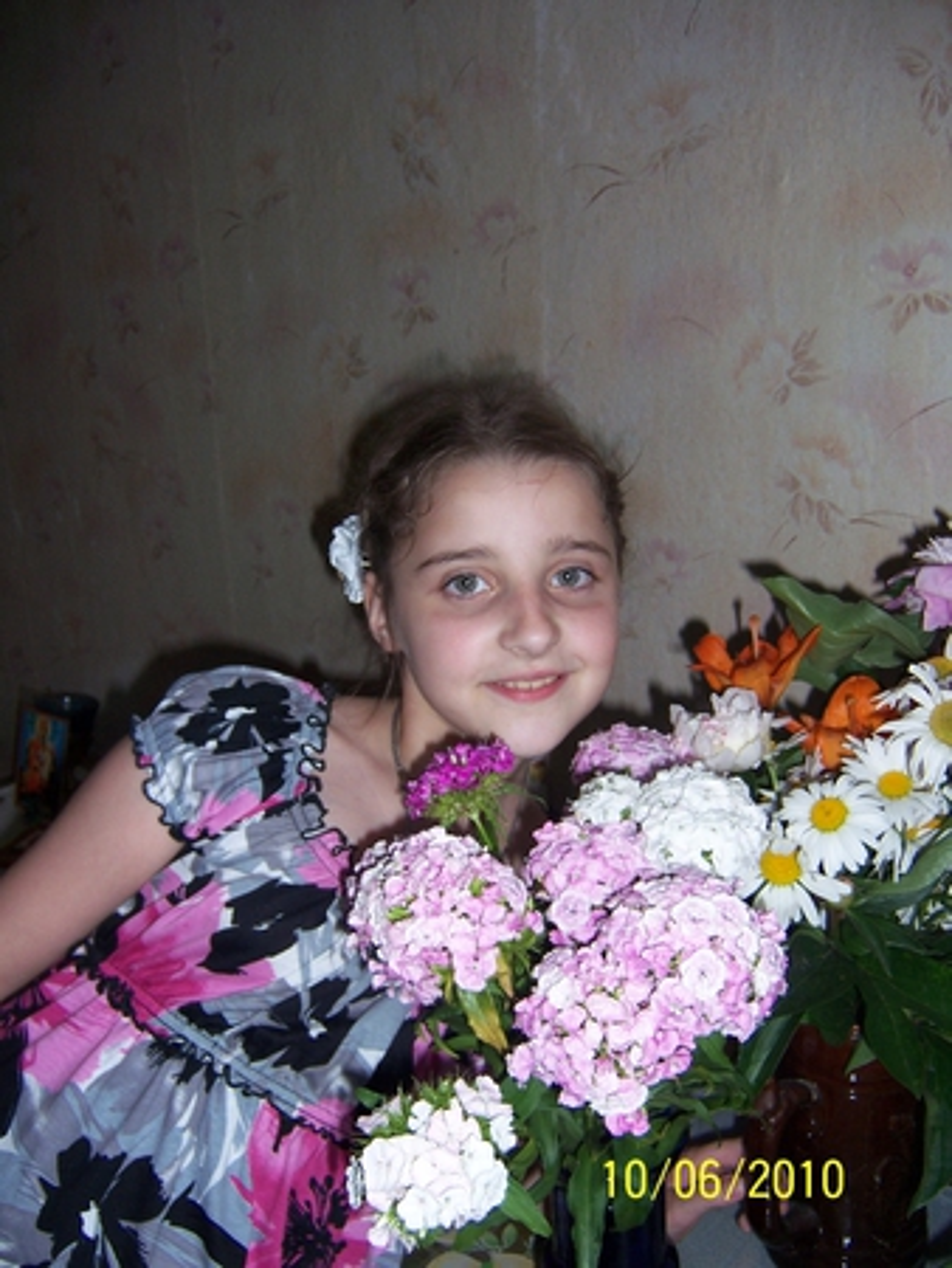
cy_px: 634
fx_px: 1209
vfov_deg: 55.3
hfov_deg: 43.0
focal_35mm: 33
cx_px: 476
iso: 80
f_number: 2.8
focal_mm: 5.5
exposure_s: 1/60
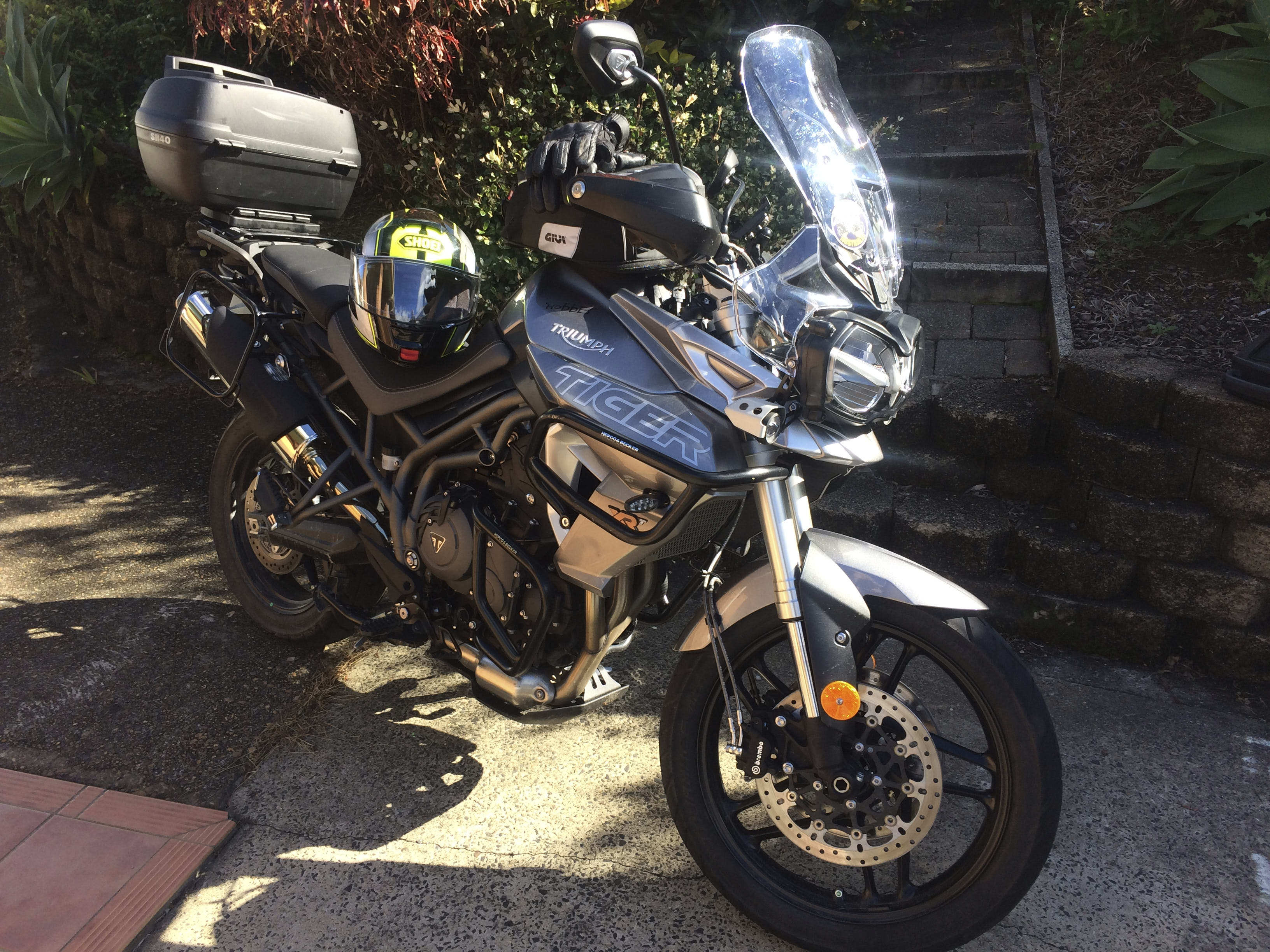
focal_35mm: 29
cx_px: 635
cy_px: 476
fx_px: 1064
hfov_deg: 61.7
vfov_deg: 48.2
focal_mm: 4.15
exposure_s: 1/456
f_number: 2.2
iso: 32
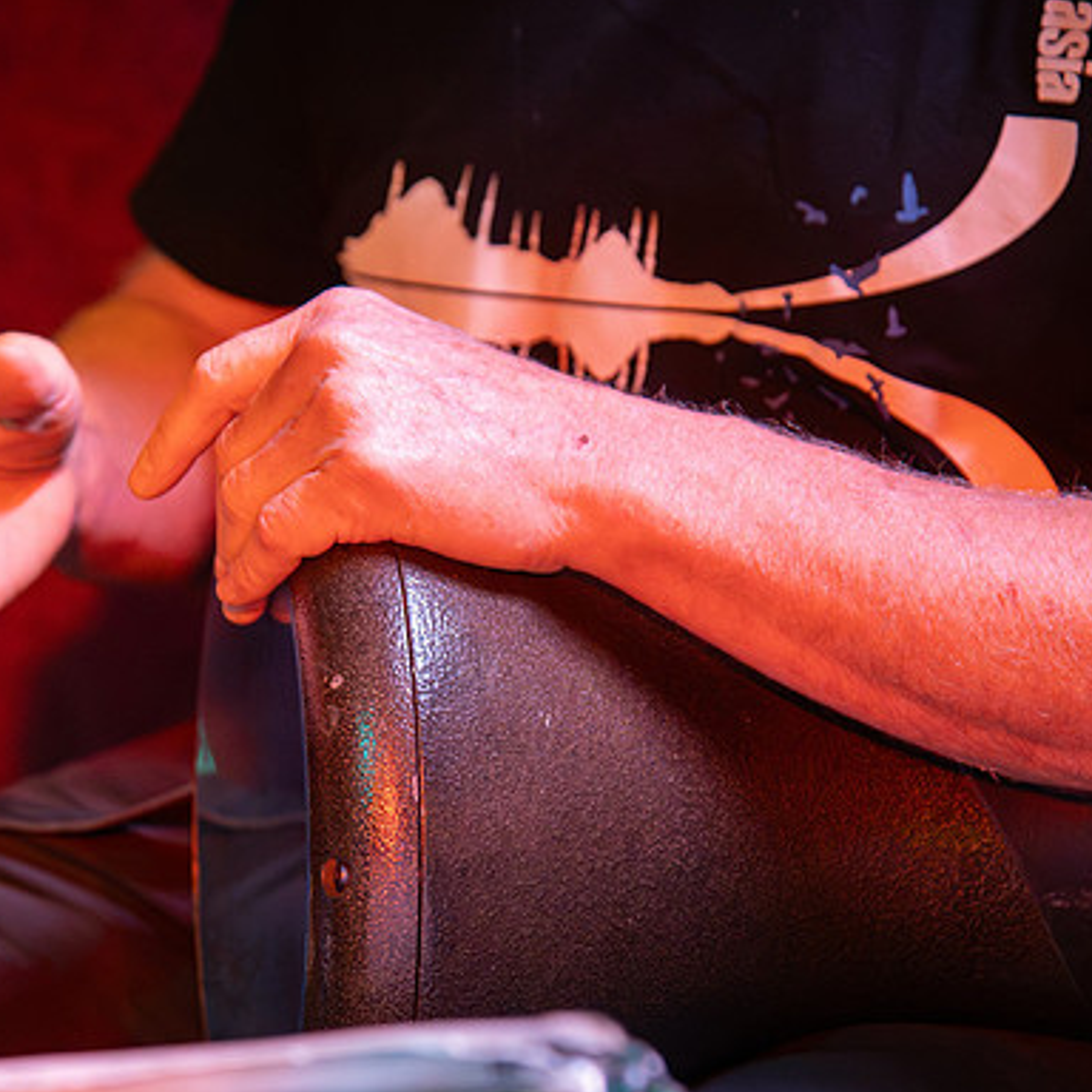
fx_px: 4854
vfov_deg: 12.8
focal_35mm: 136
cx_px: 413
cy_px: 575
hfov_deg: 12.8
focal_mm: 85
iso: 12800
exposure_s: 1/250
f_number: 4
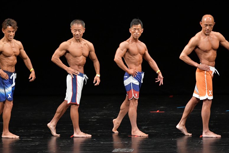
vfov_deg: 5.1
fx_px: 1717
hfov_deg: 7.6
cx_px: 114
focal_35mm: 270
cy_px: 76
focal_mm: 180
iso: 3200
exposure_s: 1/400
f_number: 5.6
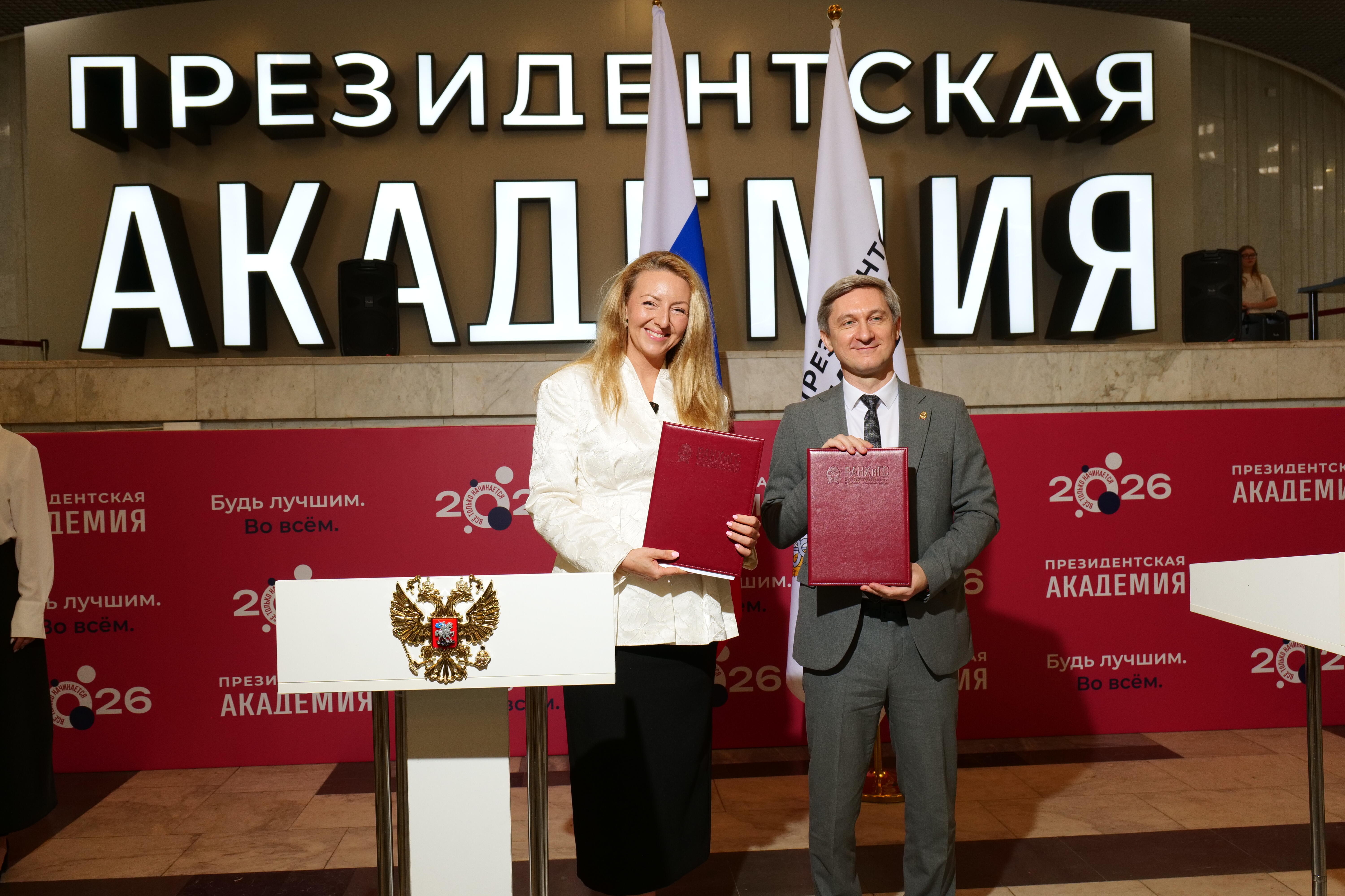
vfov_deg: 42.3
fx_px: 1158
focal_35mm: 31
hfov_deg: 60.3
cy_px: 448
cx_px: 672
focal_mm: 31
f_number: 9
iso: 2000
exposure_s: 1/100
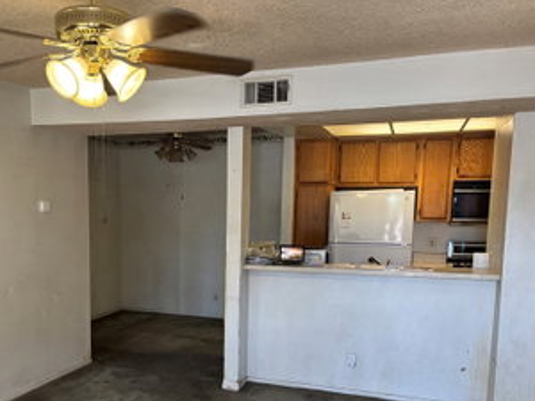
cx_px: 167
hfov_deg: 49.0
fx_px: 572
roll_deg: -0.4
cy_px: 269
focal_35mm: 37
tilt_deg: -6.9
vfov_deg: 38.2
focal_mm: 5.96
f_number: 1.6
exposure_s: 1/60
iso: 200
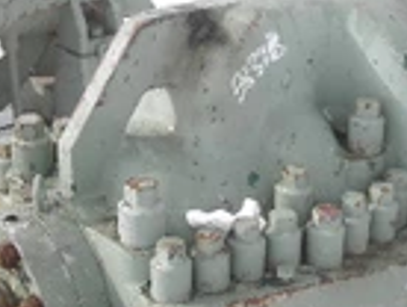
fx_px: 954
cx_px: 212
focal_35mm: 81
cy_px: 298
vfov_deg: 17.9
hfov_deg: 24.1
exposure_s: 1/125
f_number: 8.5
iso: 64
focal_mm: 5
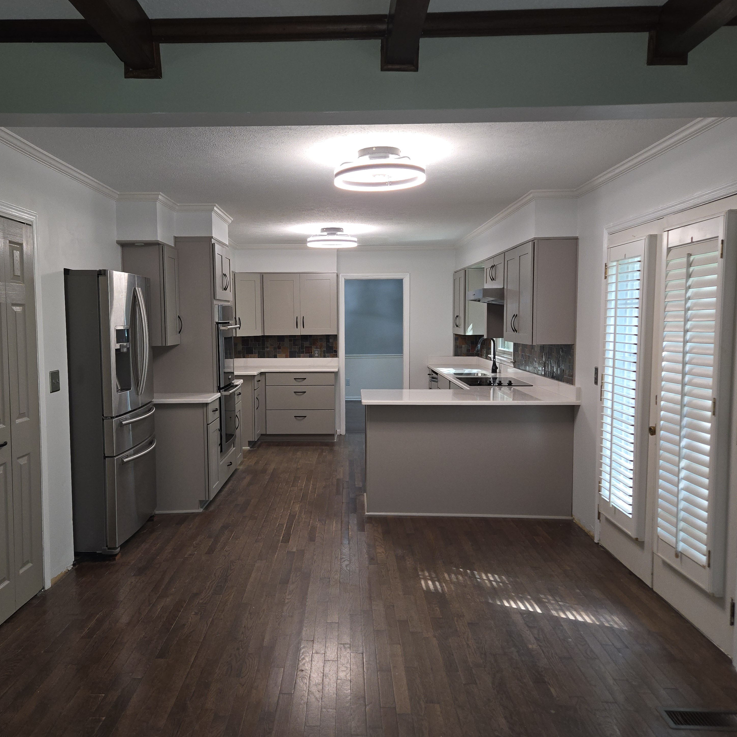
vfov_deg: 57.3
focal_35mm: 28
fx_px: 674
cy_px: 371
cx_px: 317
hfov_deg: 57.1
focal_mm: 5.4
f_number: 1.8
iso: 100
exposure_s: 1/40
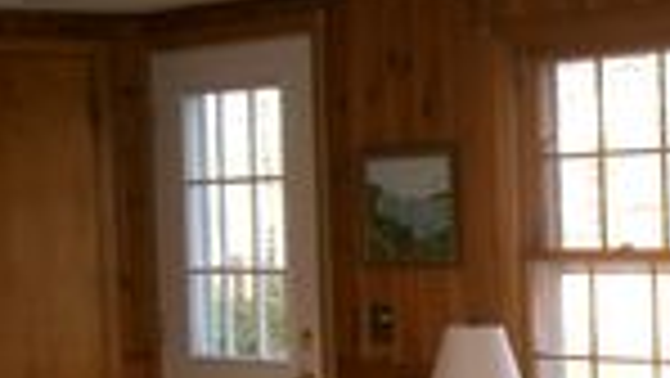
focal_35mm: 105
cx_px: 814
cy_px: 378
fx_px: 1866
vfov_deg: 11.4
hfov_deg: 19.2
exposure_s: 1/80
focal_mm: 8
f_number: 2.8
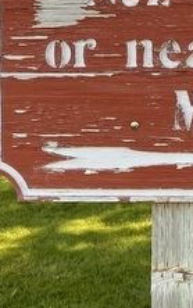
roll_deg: -1.4
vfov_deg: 18.8
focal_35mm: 107
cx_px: 378
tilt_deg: -2.2
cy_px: -22
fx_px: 899
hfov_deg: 11.2
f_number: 1.8
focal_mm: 3.99
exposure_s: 1/131
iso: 20
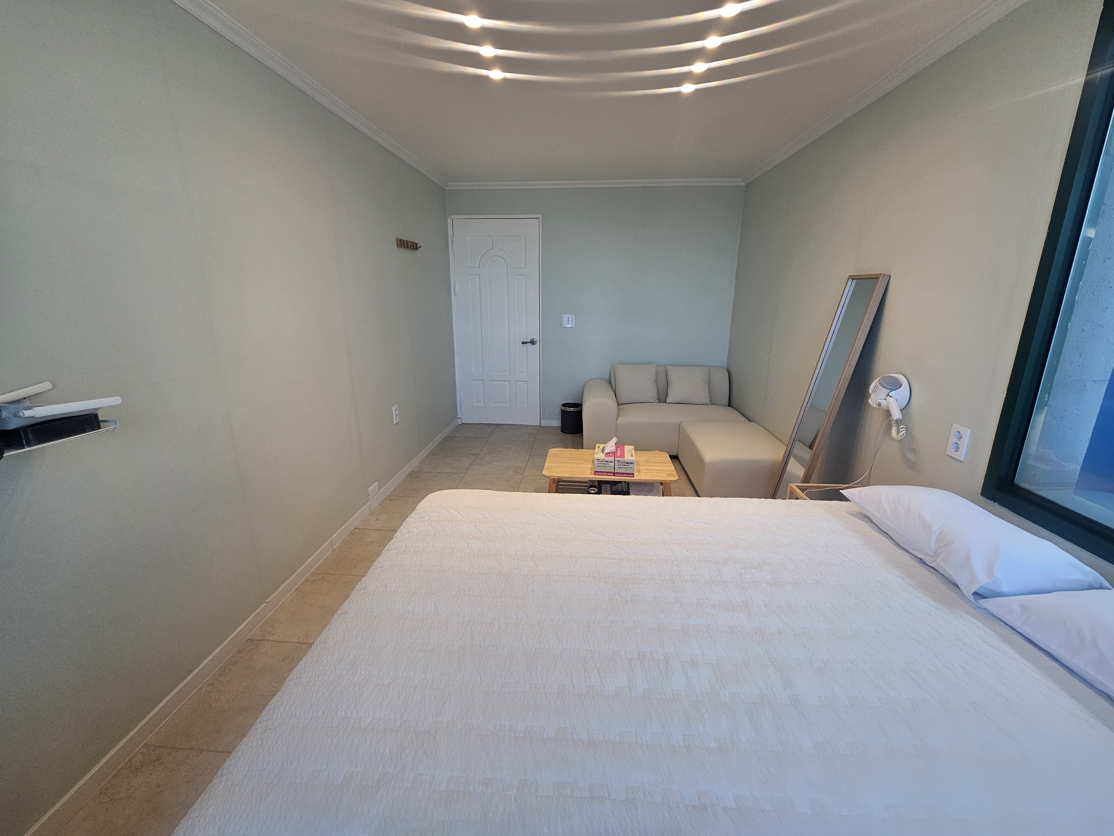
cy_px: 418
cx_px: 557
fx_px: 418
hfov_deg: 106.2
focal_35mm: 13
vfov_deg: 89.9
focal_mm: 2.2
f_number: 2.2
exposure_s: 1/120
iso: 80
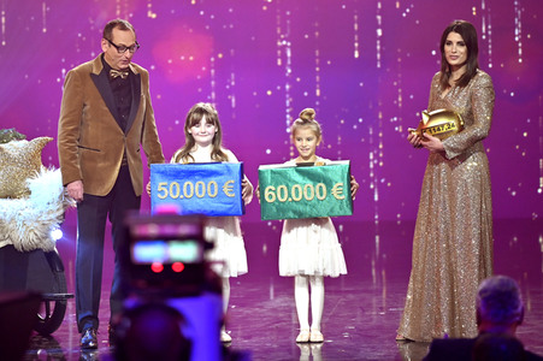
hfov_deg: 10.3
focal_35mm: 200
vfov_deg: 6.9
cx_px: 272
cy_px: 180
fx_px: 3014
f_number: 2.8
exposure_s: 1/250
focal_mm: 200
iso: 1000
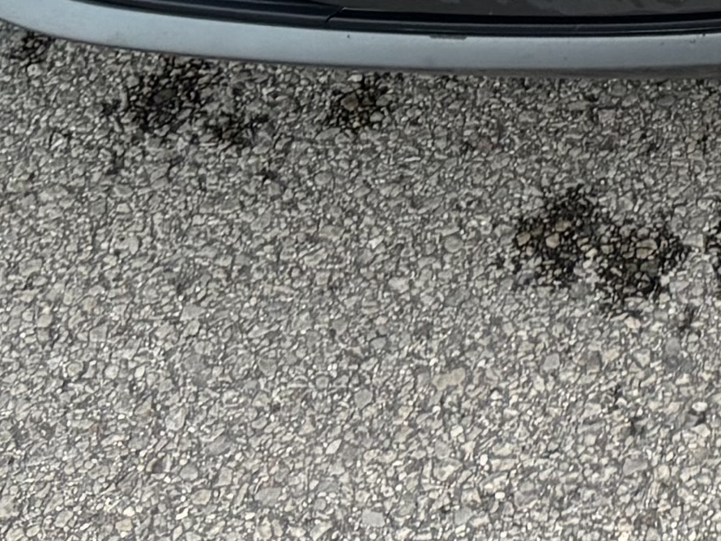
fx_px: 3208
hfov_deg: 12.0
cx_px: 1232
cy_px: -1148
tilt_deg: -22.9
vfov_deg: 8.1
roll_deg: -3.6
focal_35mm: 154
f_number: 1.78
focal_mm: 6.76
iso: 125
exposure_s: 1/121
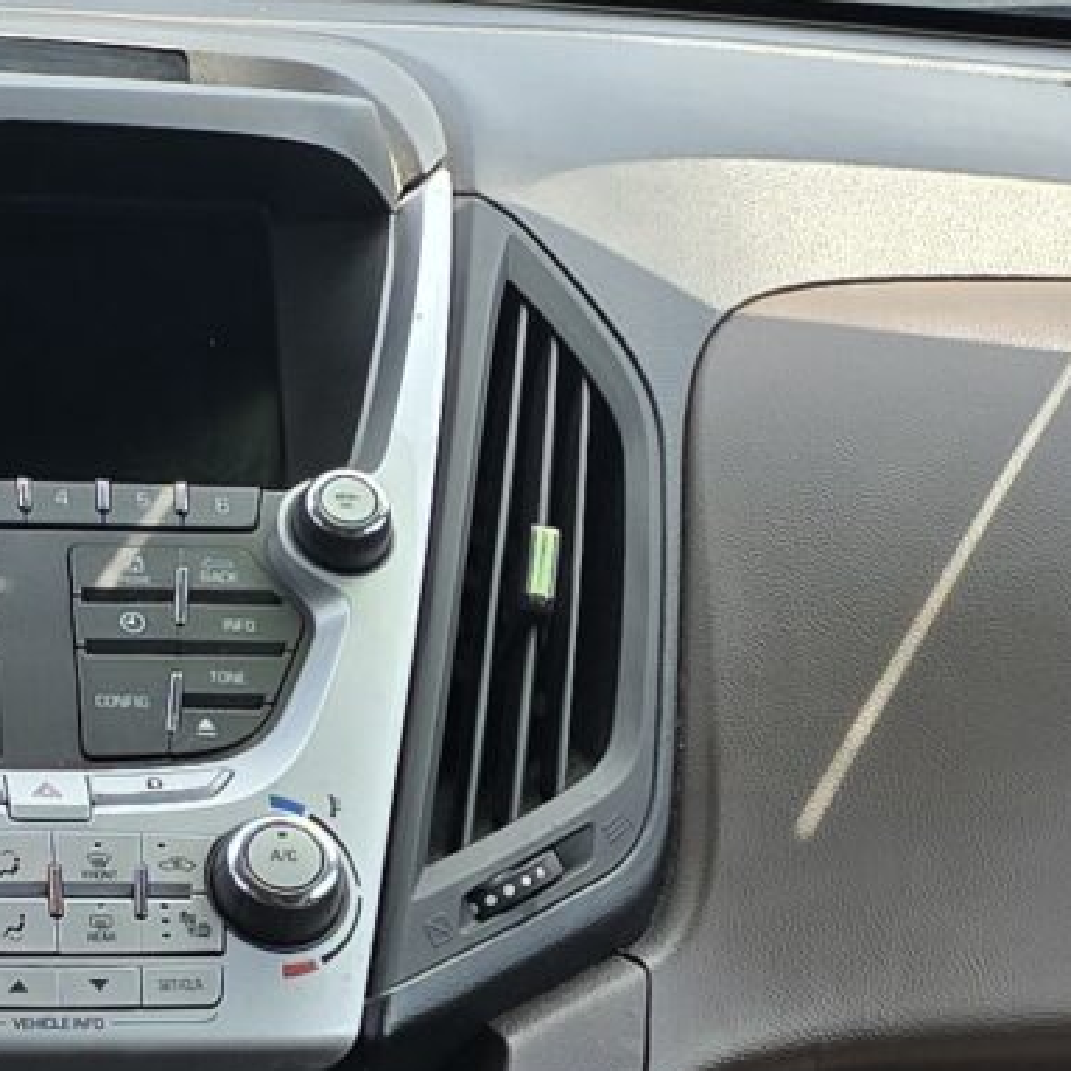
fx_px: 4761
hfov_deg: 12.8
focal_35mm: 136
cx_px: 475
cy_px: 884
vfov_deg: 12.8
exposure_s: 1/219
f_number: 1.7
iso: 12
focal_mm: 6.3
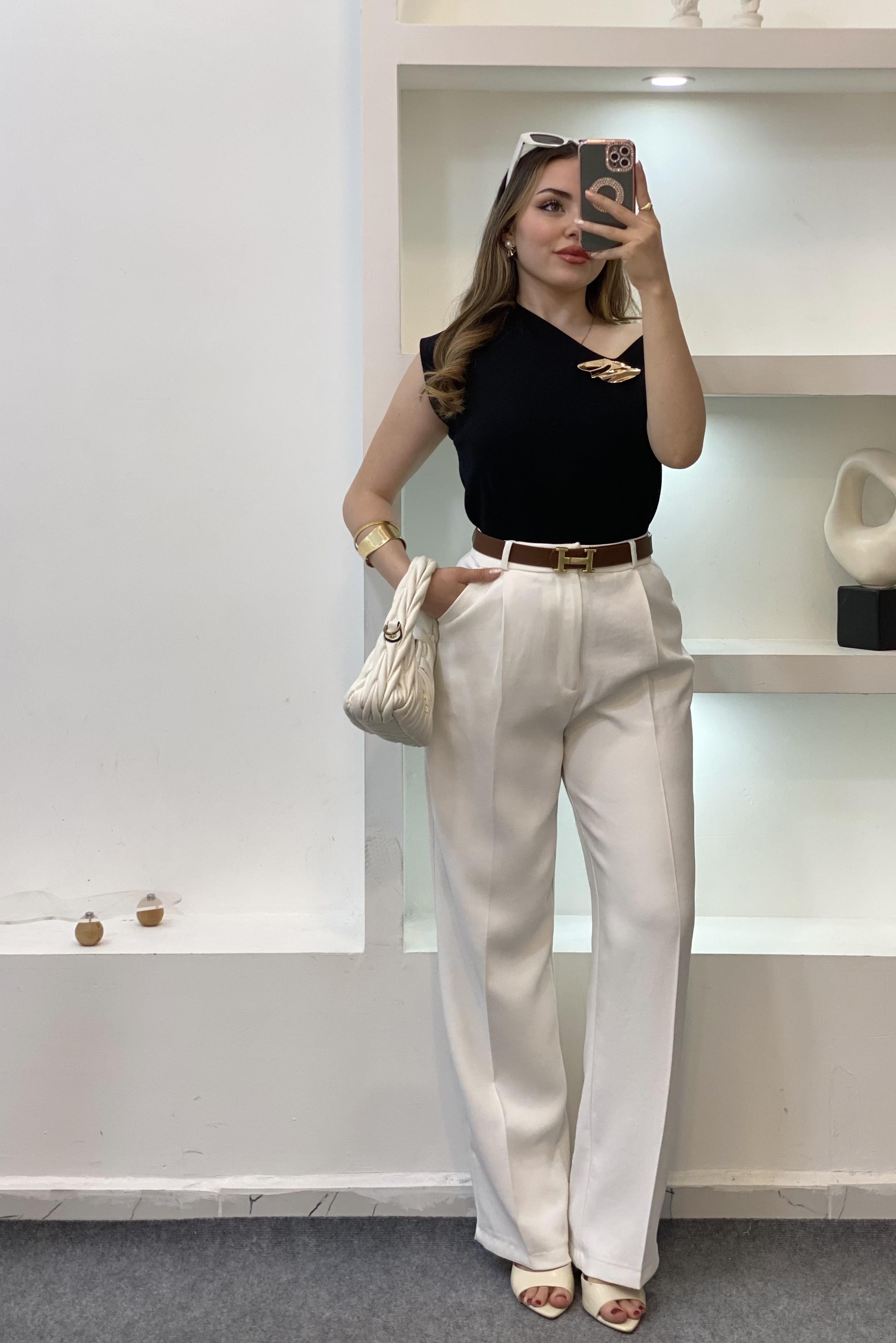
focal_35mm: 55
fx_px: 2053
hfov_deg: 24.6
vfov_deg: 36.2
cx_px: 477
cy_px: 662
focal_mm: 6
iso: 64
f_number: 2
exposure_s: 1/100
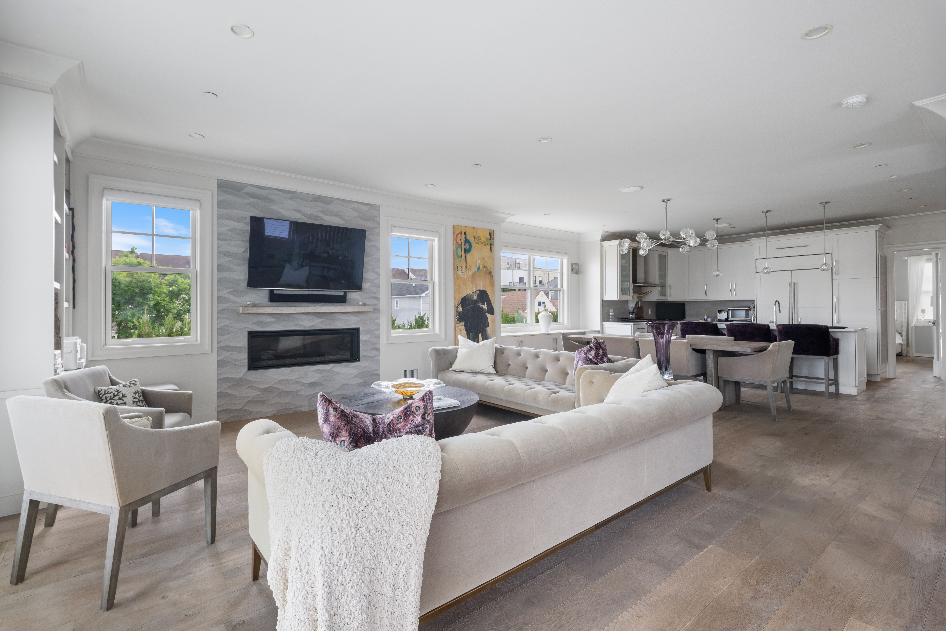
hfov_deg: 98.5
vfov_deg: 75.5
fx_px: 407
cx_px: 473
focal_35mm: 16
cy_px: 316
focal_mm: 15.5
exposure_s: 1/1.67
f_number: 11
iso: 320
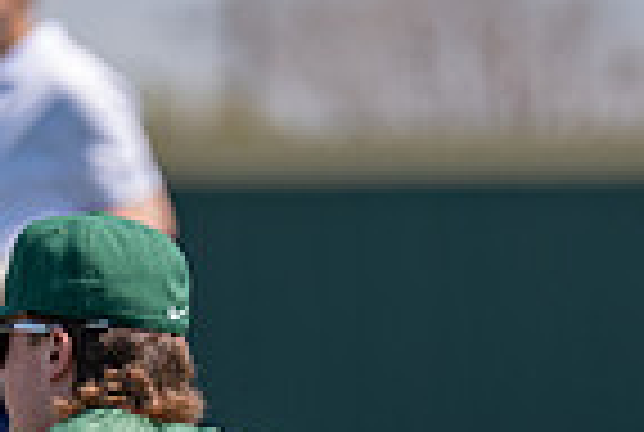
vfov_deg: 1.5
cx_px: 206
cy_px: 454
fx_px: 16151
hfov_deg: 2.3
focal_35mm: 901
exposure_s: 1/2000
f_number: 2.8
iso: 100
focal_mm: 200
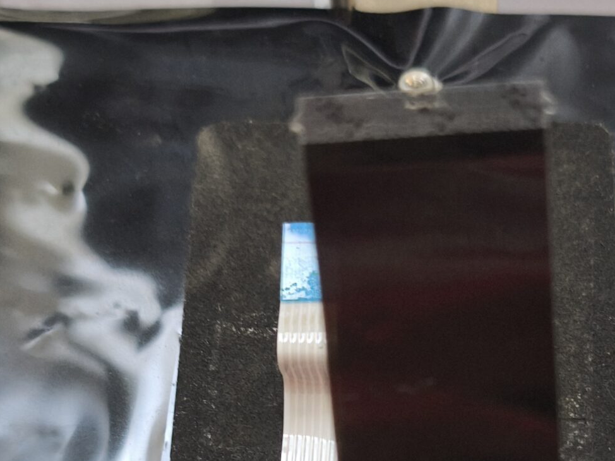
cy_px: 516
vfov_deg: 15.6
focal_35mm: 92
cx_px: 433
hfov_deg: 21.2
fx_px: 1634
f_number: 1.6
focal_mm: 6.57
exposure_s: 1/50
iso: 400
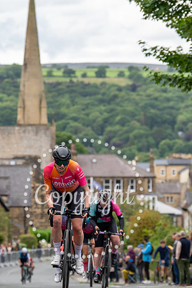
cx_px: 65
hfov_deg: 8.5
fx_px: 1296
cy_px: 144
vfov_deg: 12.7
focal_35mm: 162
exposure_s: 1/500
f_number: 3.5
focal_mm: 108
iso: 500
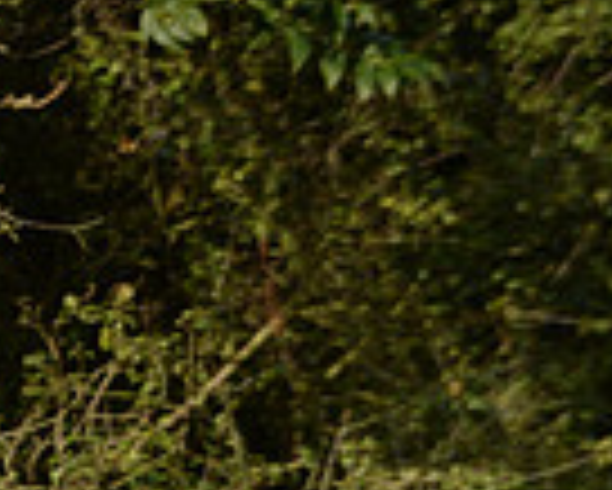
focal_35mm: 799
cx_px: -670
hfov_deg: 2.4
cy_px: 701
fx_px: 14483
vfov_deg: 1.9
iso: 450
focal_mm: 200
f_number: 5
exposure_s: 1/1250
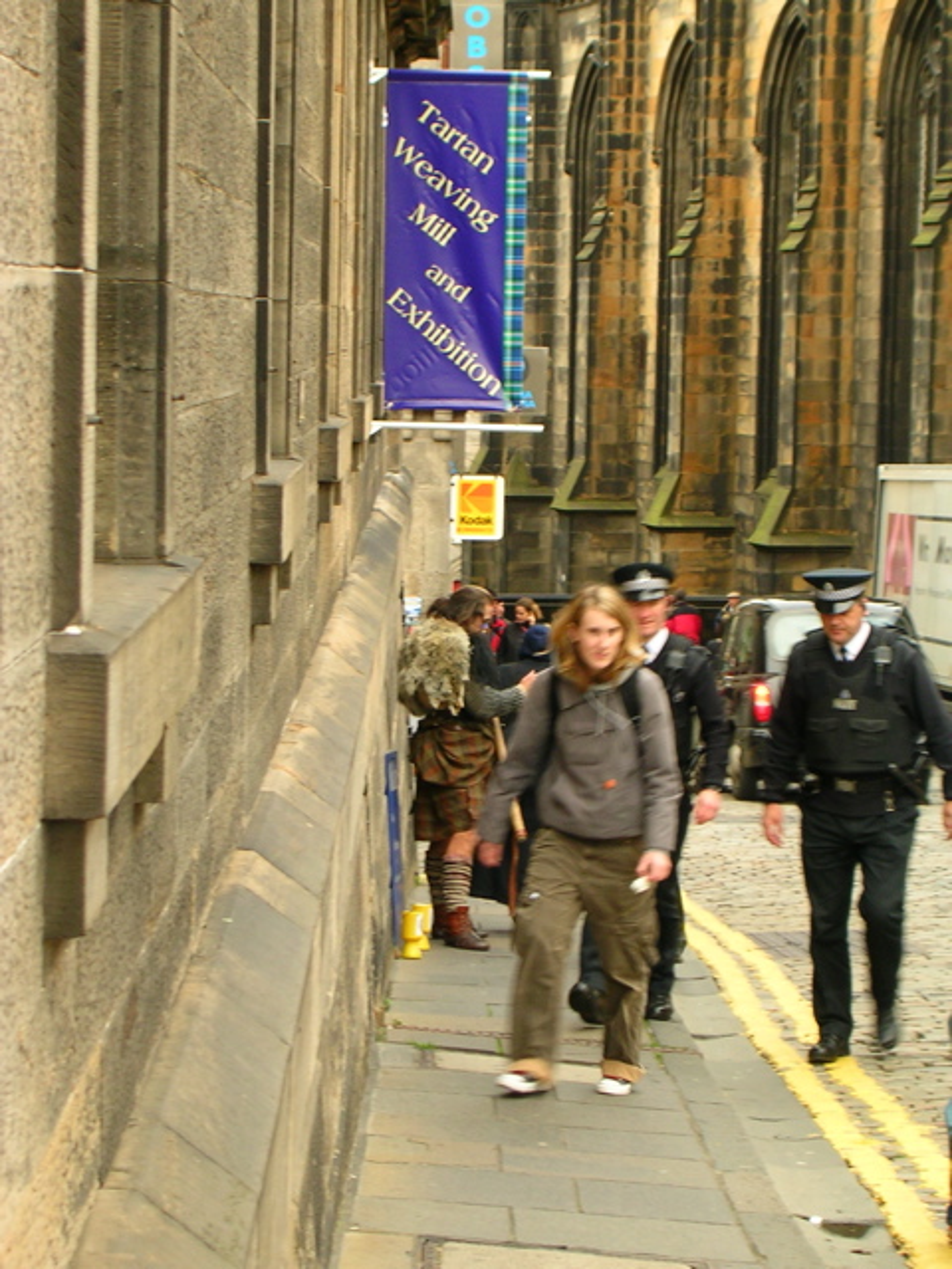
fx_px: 4217
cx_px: 476
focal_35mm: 115
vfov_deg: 17.1
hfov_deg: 12.9
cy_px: 634
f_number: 4.9
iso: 56
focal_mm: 17.4
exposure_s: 1/30
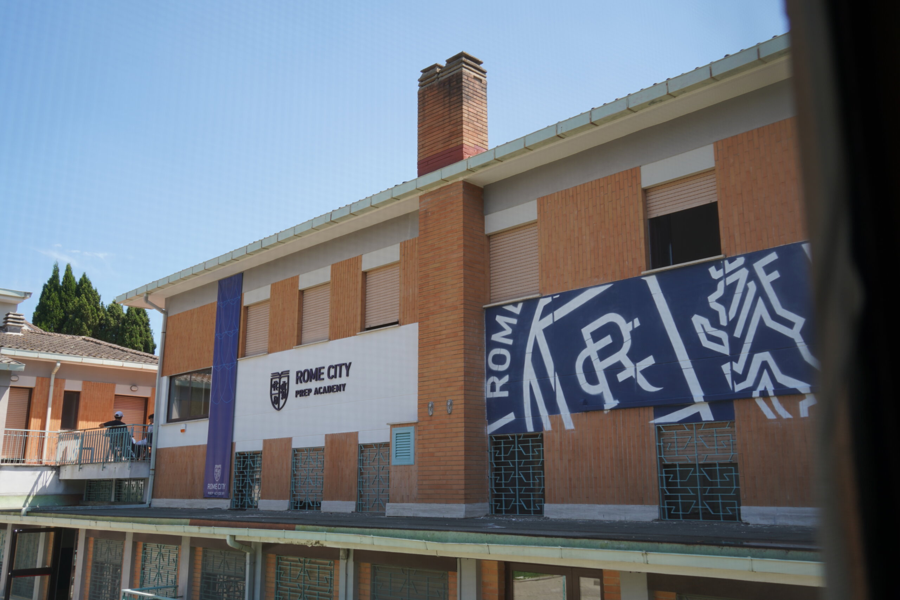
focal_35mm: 33
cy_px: 300
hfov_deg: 57.2
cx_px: 450
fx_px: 825
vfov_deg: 40.0
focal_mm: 33
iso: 100
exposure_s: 1/200
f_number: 4.5
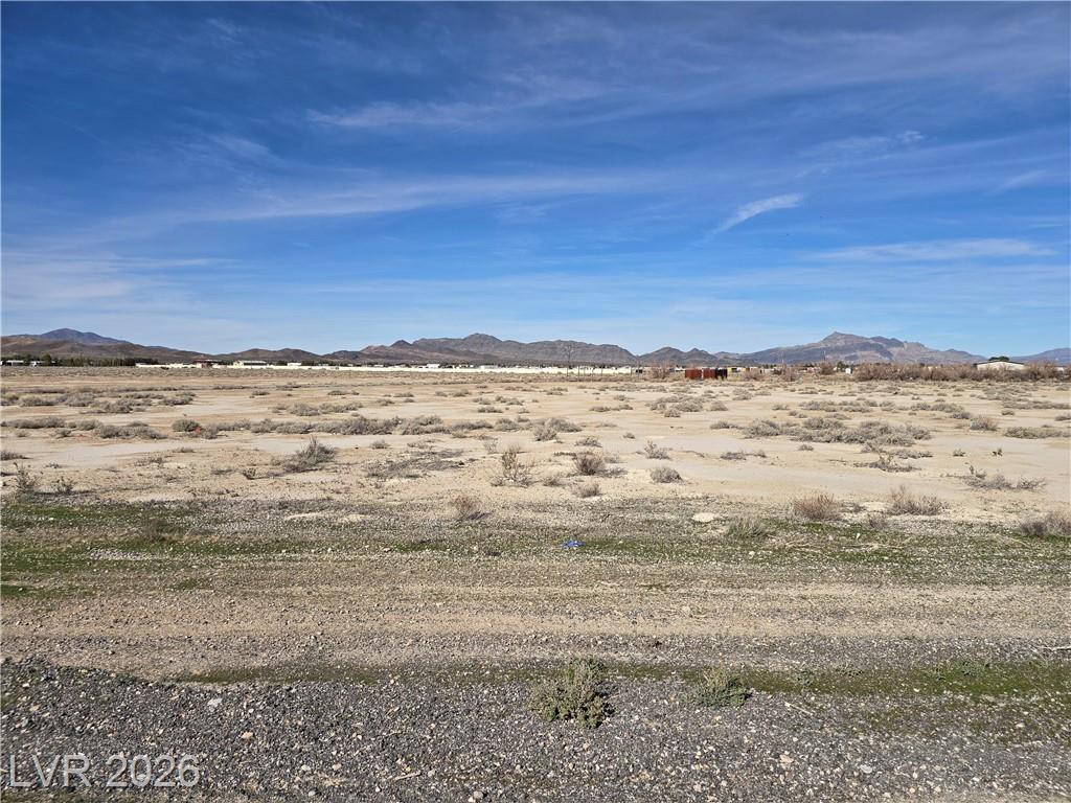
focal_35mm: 23
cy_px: 402
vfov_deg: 58.9
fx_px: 712
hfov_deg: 73.9
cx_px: 536
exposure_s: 1/1395
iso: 12
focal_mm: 6.3
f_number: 1.7
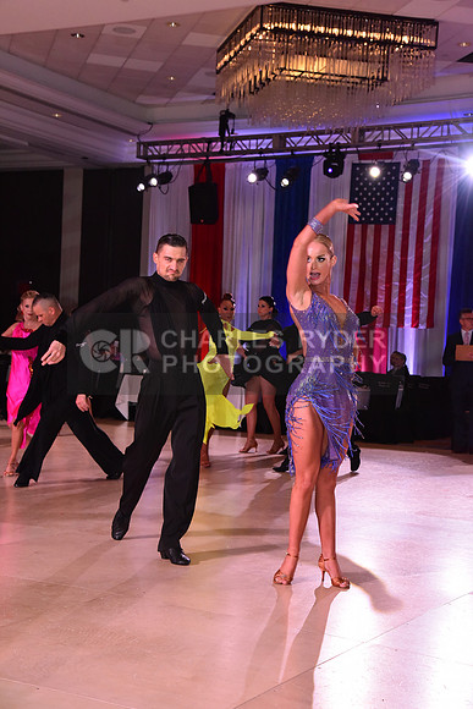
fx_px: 1221
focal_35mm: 62
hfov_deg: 21.9
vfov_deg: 32.4
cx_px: 236
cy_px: 354
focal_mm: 62
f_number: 7.1
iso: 2500
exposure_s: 1/320
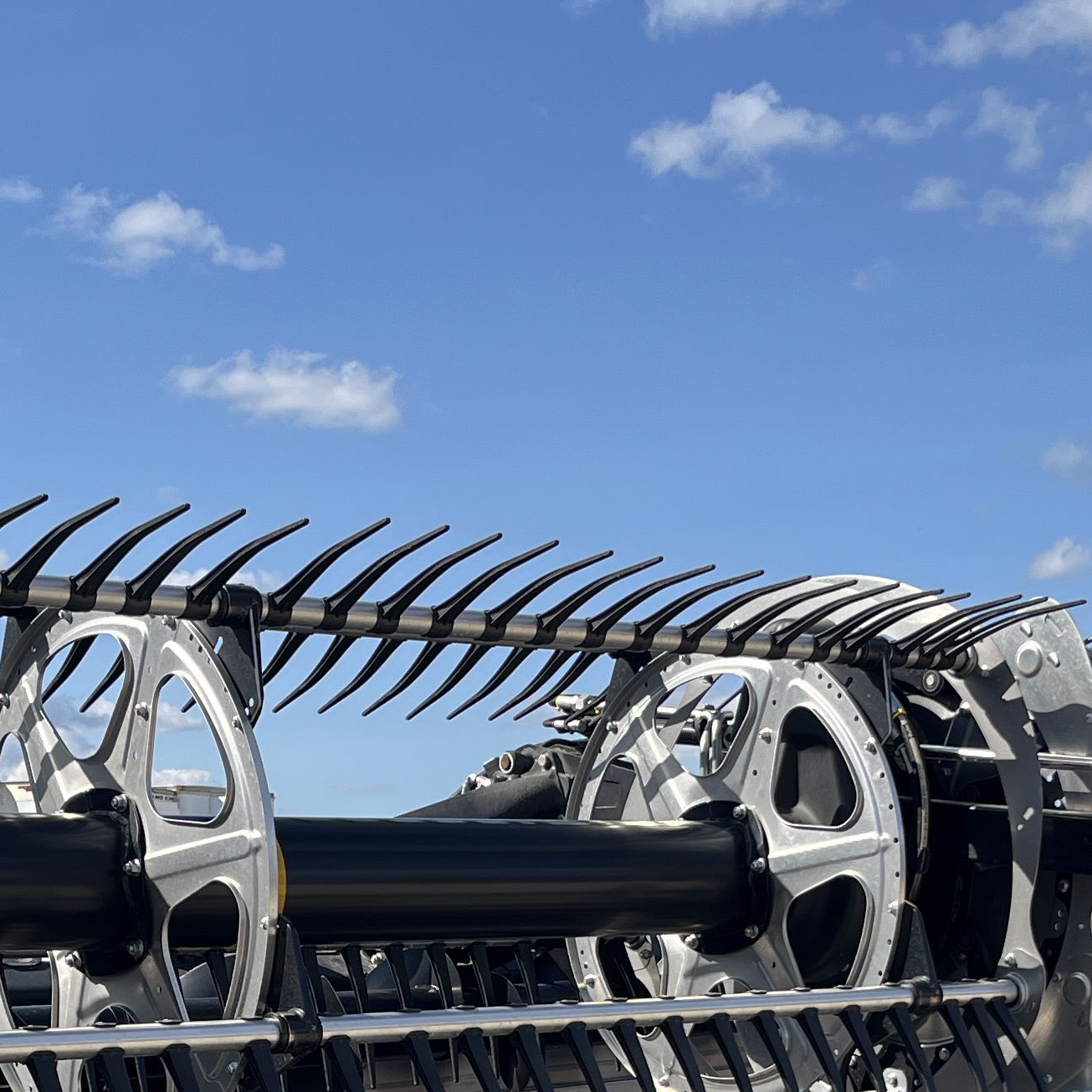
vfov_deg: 22.9
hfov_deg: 24.3
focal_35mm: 71
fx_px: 2534
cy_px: 1192
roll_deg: -0.2
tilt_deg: -4.0
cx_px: 492
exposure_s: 1/2967
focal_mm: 5.1
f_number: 1.6
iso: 50
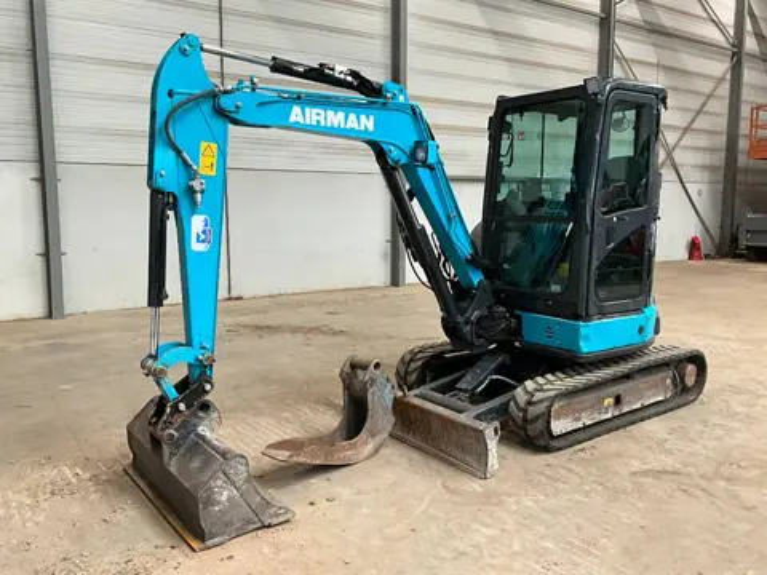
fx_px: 643
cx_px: 384
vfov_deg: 48.2
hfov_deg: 61.7
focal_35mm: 29
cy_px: 288
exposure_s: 1/60
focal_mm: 3
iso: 125
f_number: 1.8
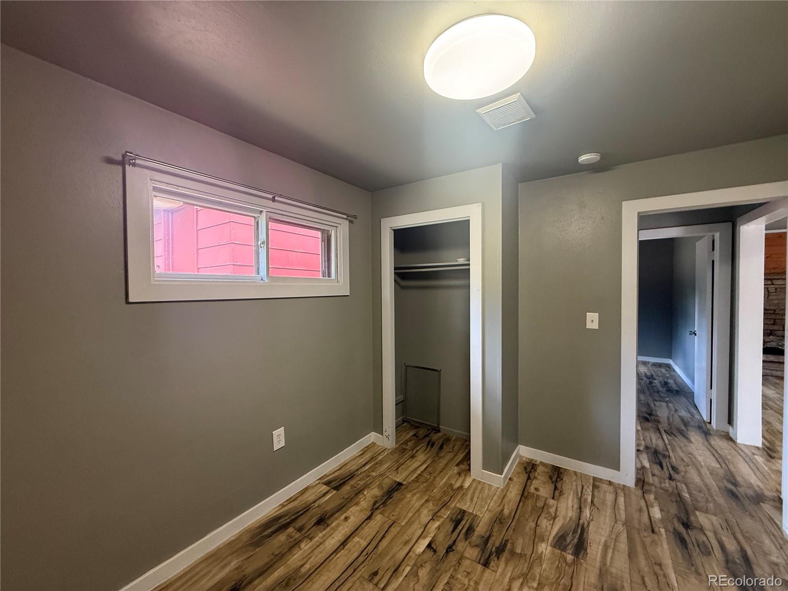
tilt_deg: +0.3
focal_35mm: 14
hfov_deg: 102.1
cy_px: 296
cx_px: 394
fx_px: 319
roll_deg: +0.1
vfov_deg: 85.7
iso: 250
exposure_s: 1/60
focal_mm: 2.22
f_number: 2.2
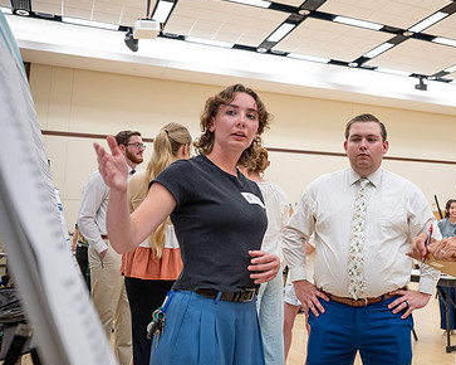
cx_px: 353
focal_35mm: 39
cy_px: 144
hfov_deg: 44.9
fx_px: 526
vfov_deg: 38.0
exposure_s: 1/200
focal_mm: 26
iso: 1100
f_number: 2.8
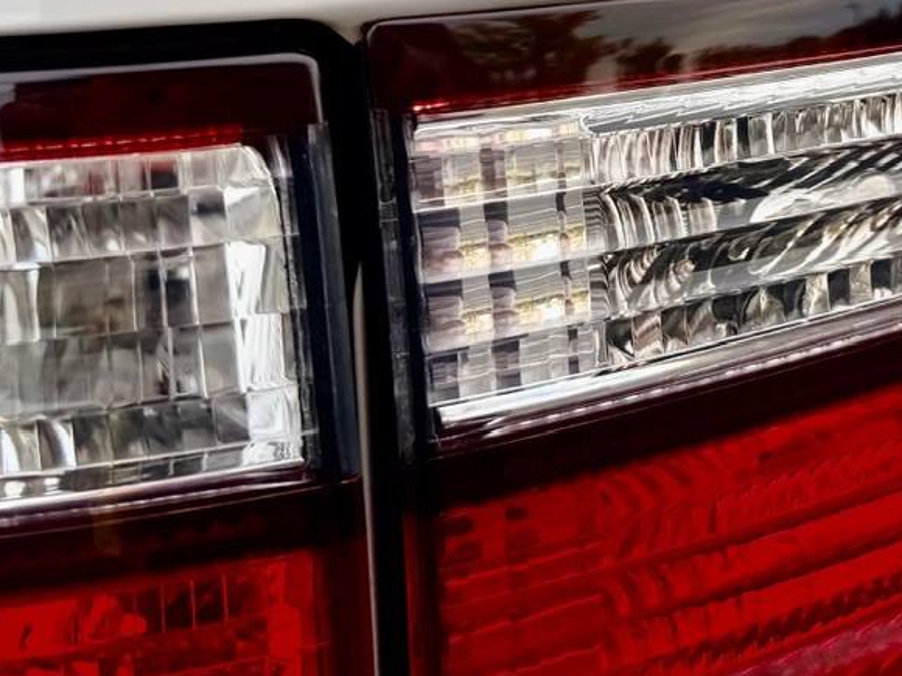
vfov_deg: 25.5
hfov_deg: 35.1
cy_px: -64
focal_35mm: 53
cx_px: 715
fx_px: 1381
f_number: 1.78
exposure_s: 1/438
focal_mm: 6.76
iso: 80
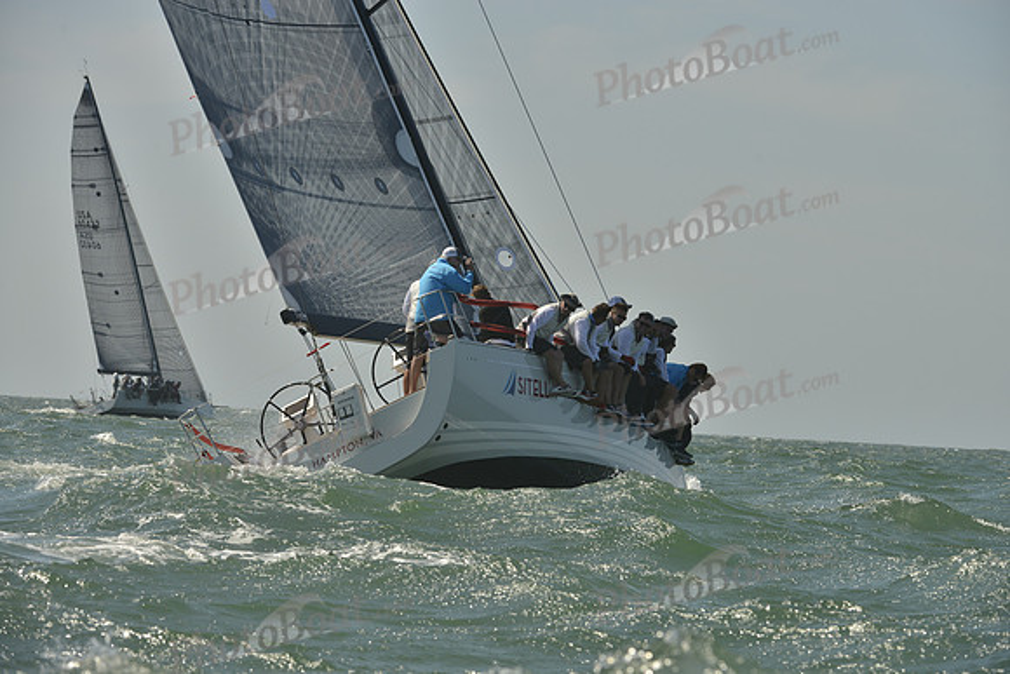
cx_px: 505
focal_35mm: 200
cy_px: 337
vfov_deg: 6.9
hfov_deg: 10.3
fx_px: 5612
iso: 280
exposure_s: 1/1250
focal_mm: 200
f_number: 9
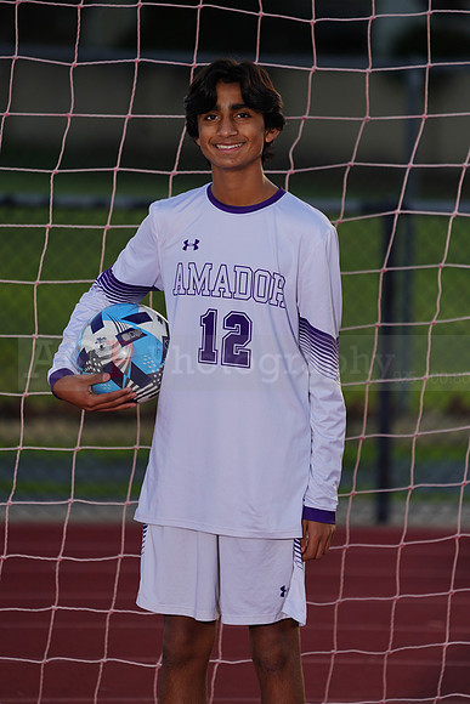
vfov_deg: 5.5
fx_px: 7300
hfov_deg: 3.7
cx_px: 235
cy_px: 352
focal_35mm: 373
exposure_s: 1/250
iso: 200
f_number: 5.6
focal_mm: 373
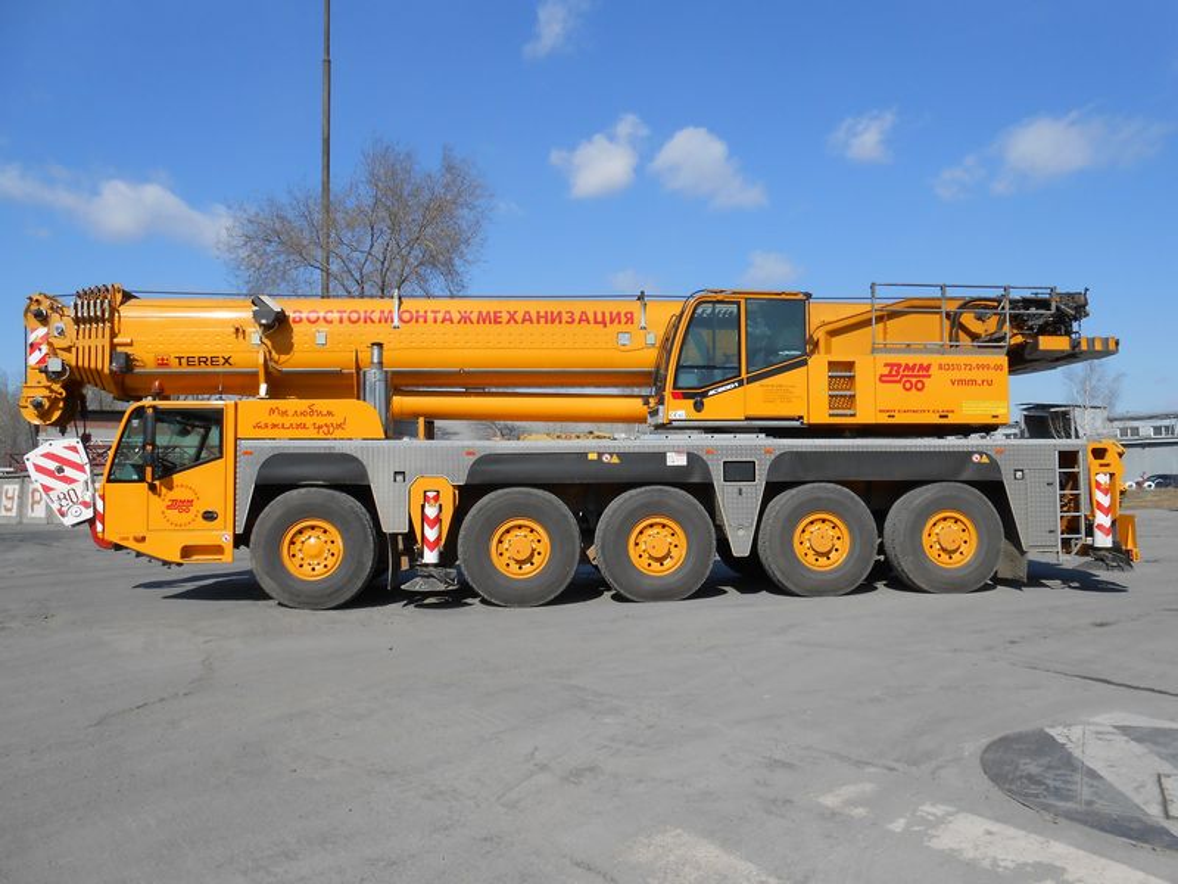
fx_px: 885
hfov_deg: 67.3
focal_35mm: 26
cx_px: 589
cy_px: 442
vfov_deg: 53.1
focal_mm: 4.6
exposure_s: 1/1250
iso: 80
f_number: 3.5
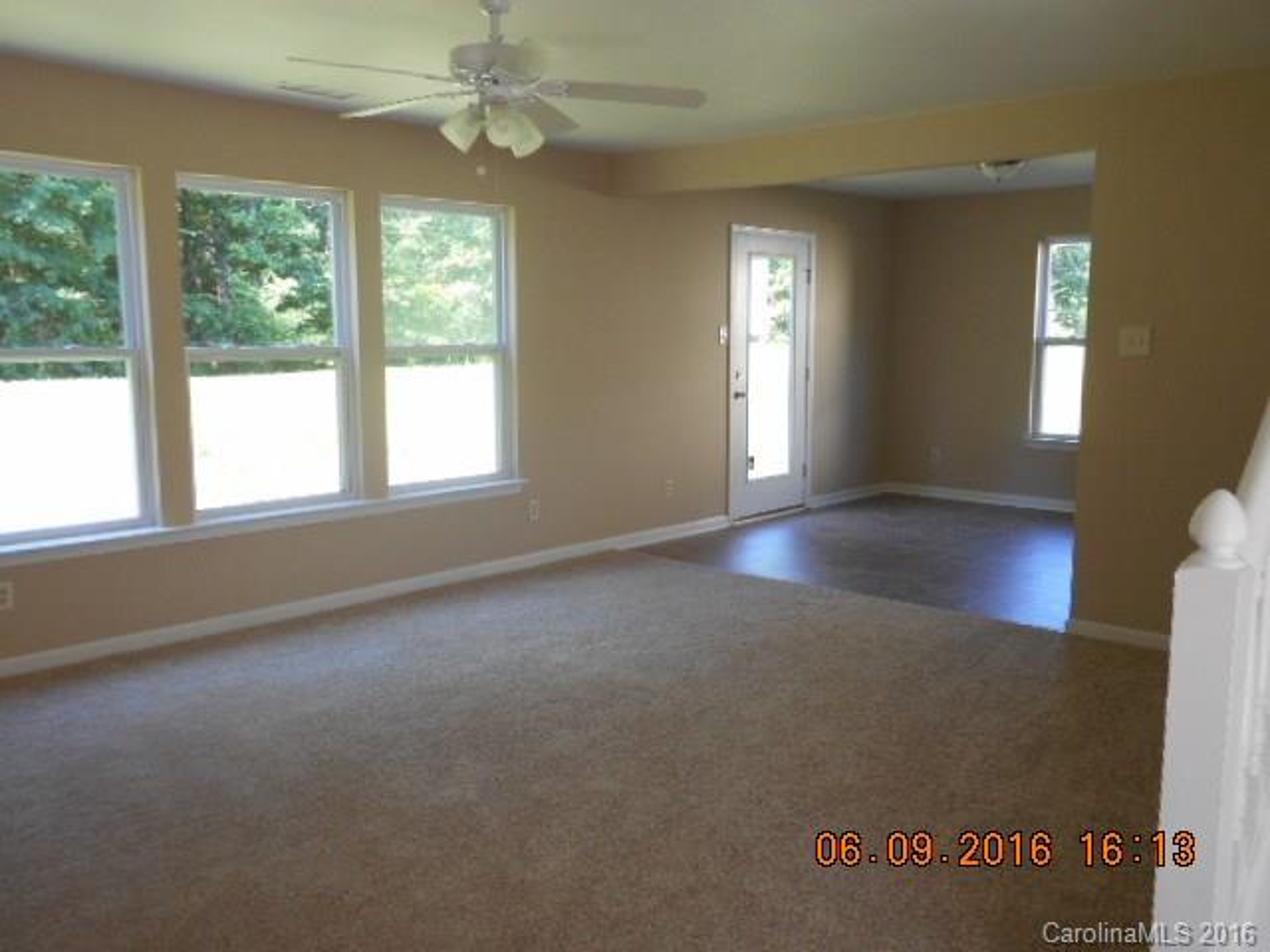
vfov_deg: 48.2
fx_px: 1064
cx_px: 635
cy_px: 476
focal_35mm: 29
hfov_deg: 61.7
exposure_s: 1/30
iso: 125
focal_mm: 5.2
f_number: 4
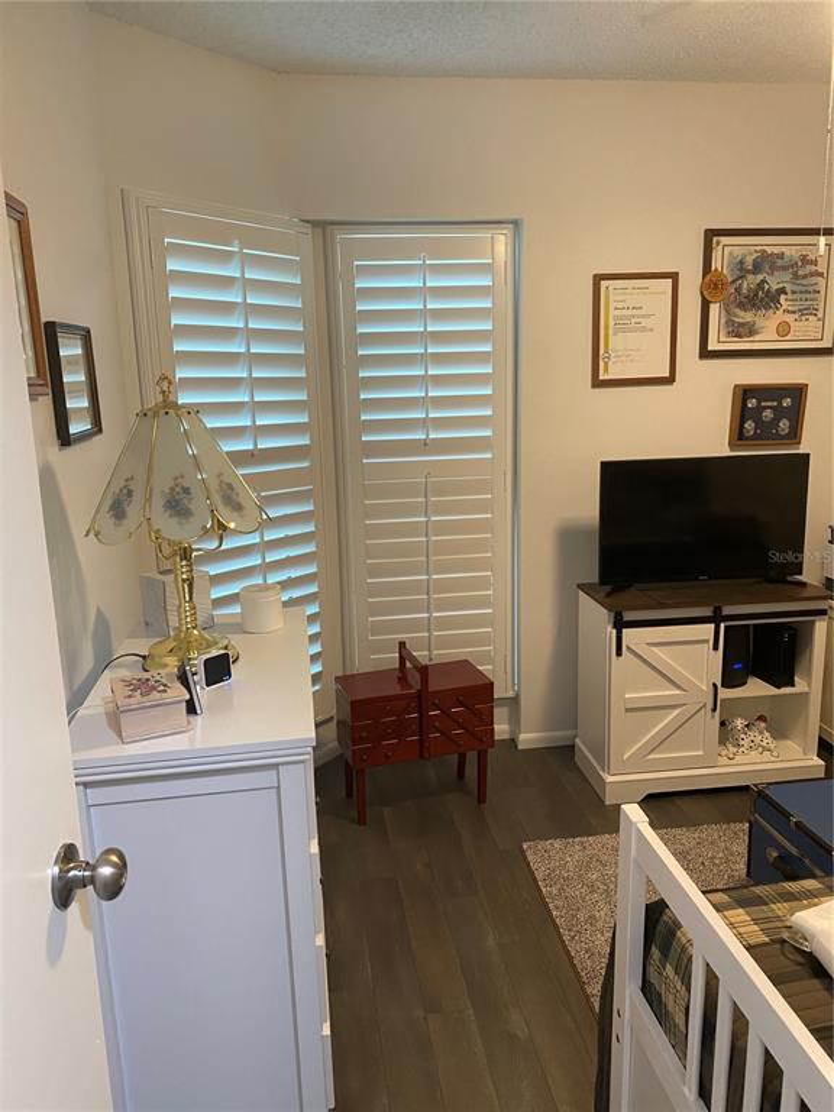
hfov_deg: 53.1
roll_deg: +1.9
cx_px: 417
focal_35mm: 26
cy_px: 556
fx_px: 835
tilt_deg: -11.1
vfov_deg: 67.3
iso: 250
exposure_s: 1/60
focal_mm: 4.25
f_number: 1.8
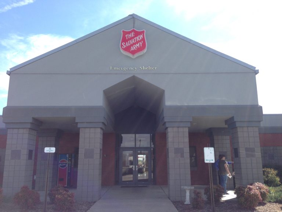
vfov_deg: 42.9
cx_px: 141
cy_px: 106
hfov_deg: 55.4
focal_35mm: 33
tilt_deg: +12.0
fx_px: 269
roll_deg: -1.9
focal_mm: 4.12
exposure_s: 1/713
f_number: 2.4
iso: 50
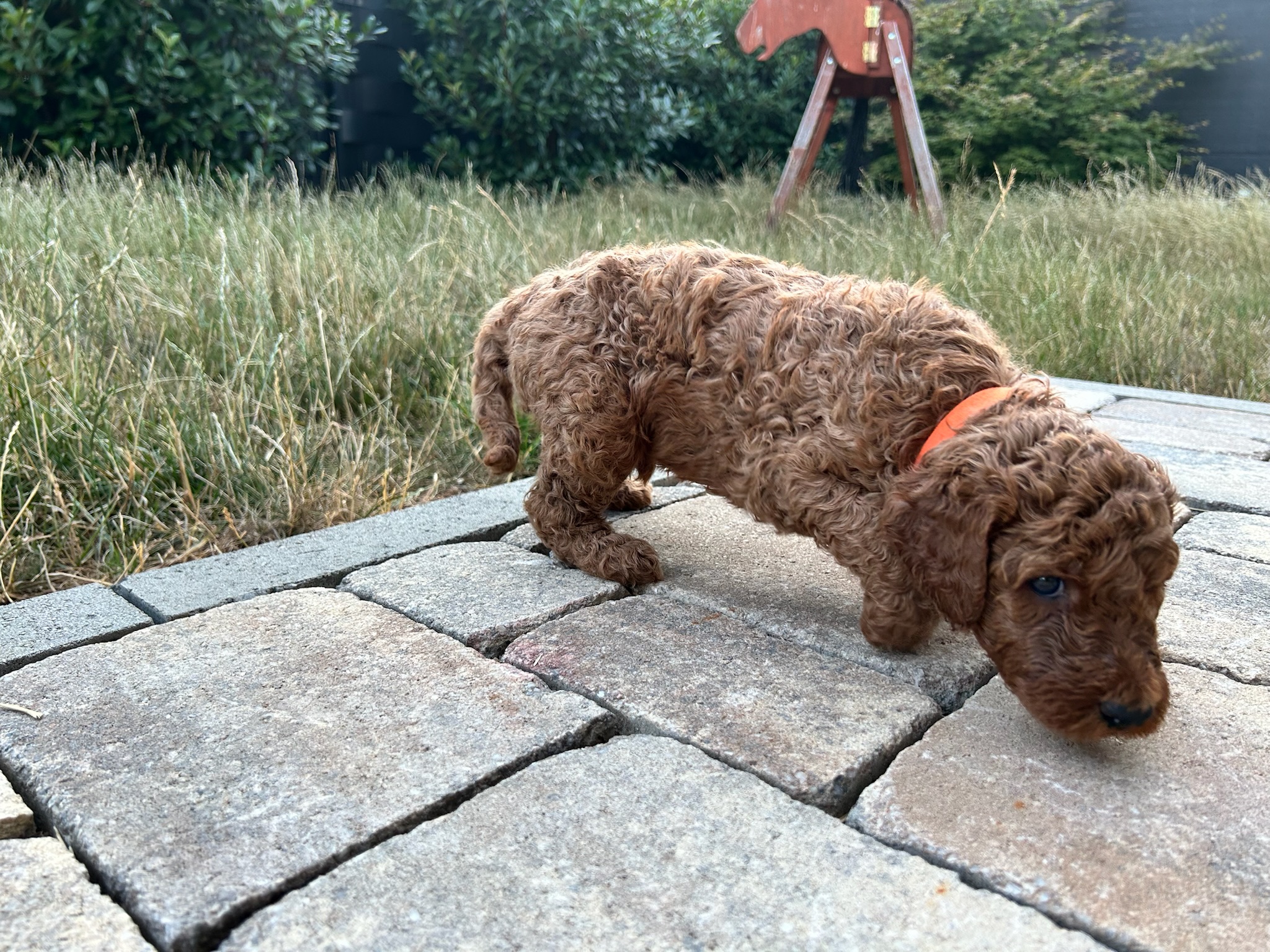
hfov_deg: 67.3
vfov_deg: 53.1
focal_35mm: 26
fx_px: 954
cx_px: 635
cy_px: 476
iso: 40
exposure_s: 1/121
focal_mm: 5.7
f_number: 1.5
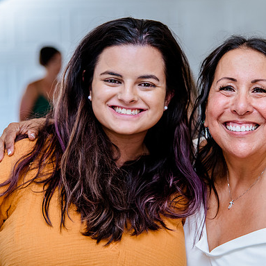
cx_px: 169
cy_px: 117
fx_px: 1069
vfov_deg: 14.2
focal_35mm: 123
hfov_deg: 14.2
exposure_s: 1/320
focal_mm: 85
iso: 640
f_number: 4
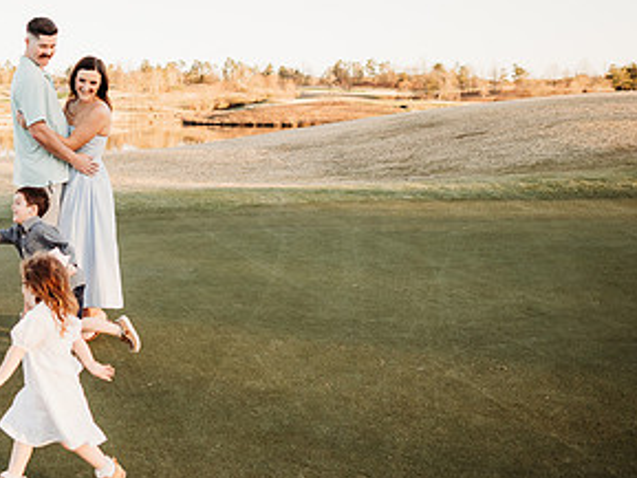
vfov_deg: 28.8
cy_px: 131
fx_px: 920
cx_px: 62
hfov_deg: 35.8
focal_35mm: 50
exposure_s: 1/640
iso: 160
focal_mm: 24
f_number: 2.5
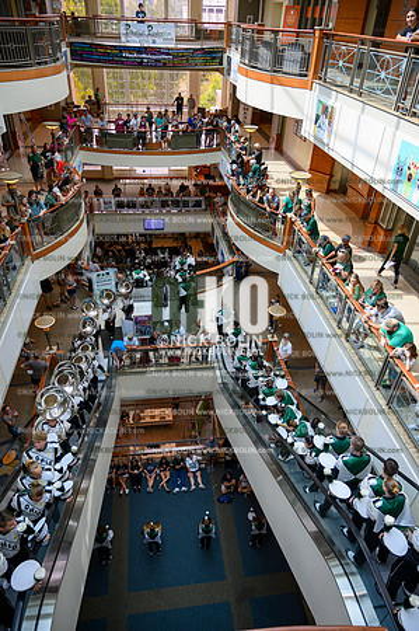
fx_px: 420
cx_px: 210
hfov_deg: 53.0
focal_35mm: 24
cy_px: 316
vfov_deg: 73.8
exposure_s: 1/800
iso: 800
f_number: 4
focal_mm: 24
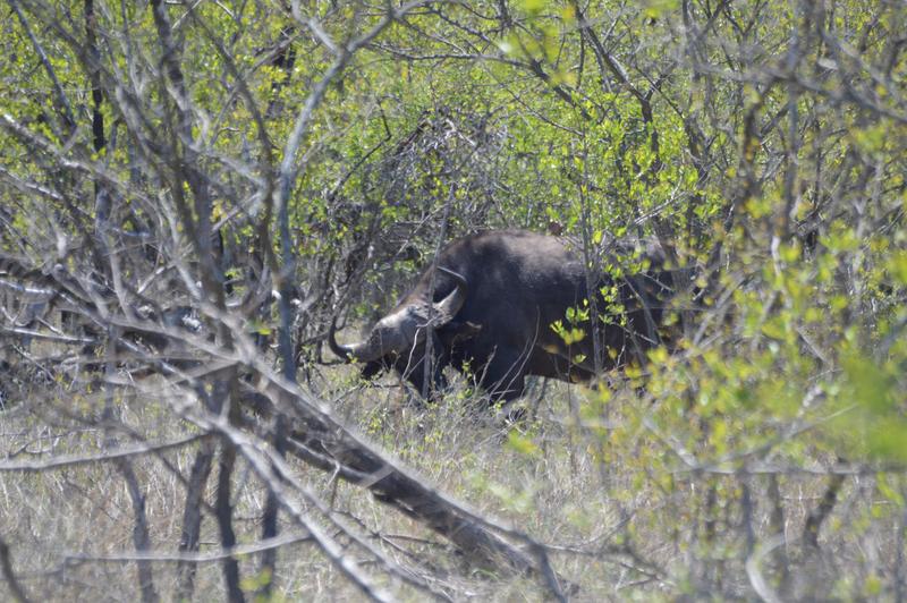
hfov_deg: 4.6
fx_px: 11328
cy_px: 302
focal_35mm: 450
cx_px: 454
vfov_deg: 3.0
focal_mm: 300
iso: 400
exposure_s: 1/800
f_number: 5.6
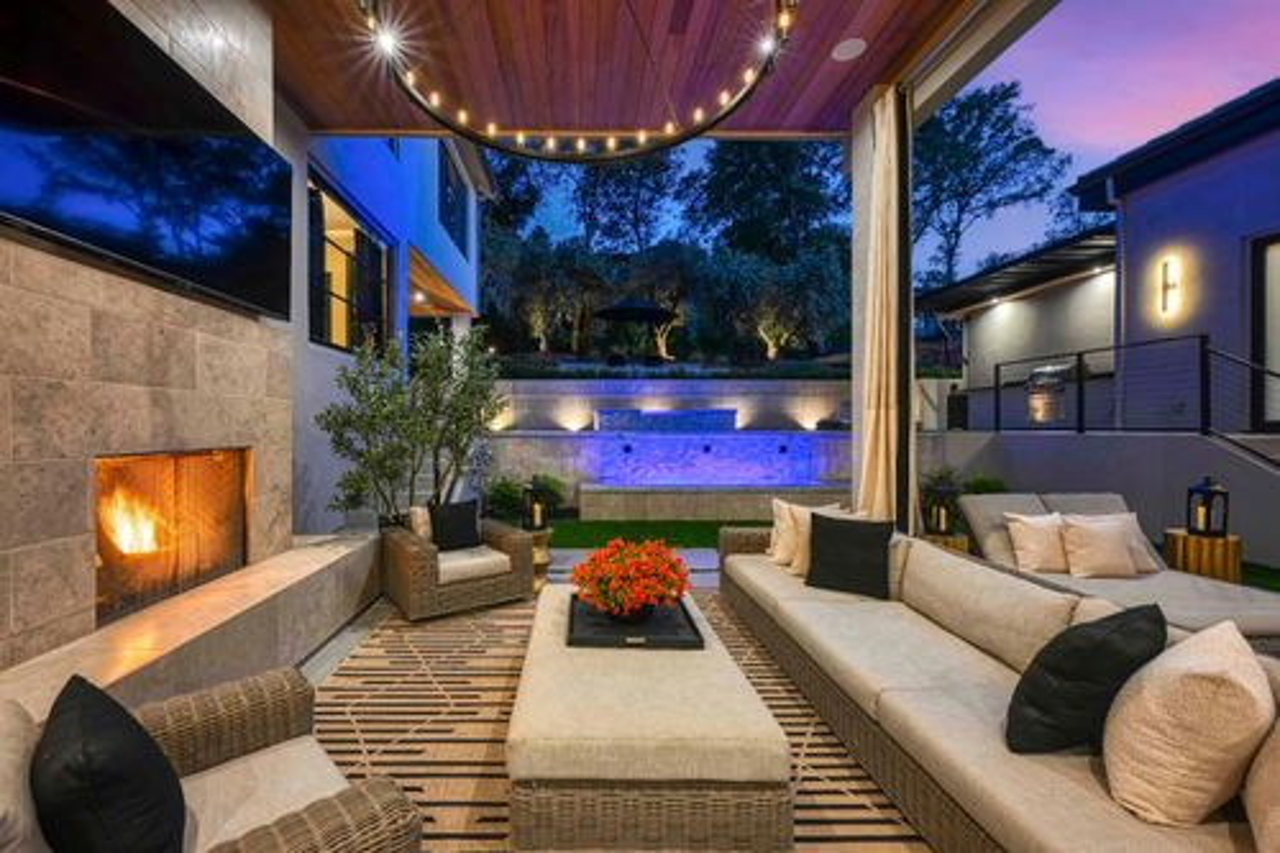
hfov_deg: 104.3
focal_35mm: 14
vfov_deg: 81.2
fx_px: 498
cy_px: 426
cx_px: 640
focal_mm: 14
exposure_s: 1/10
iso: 640
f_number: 13
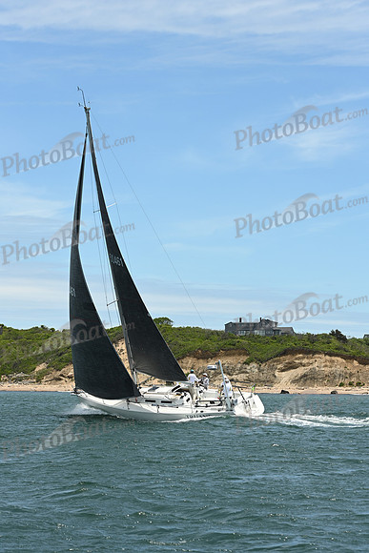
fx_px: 1414
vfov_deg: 22.1
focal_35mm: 92
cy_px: 276
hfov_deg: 14.9
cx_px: 184
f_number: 7.1
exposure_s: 1/1000
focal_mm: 92
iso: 320
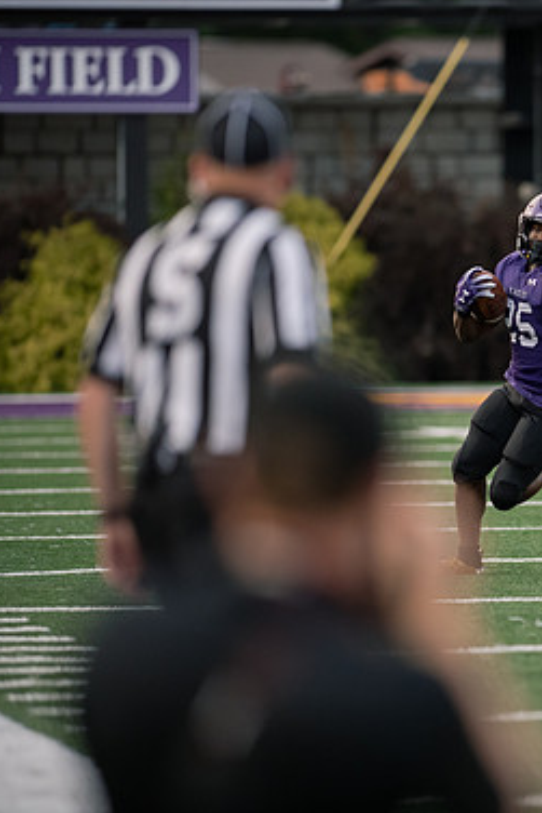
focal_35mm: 463
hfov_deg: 3.0
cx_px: 613
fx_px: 10446
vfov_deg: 4.5
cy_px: 401
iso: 1600
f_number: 2.8
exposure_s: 1/1000
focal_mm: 300
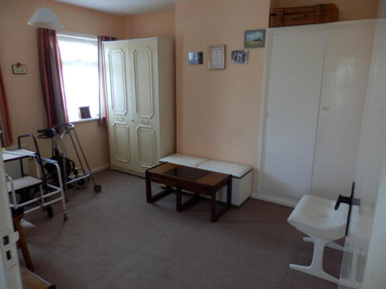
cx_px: 193
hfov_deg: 69.4
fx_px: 279
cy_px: 144
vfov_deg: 54.9
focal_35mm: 25
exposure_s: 1/30
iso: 160
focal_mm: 4.5
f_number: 3
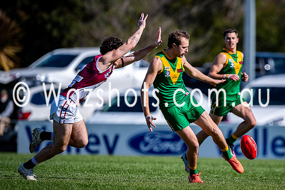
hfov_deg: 2.4
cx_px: 234
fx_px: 6924
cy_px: 115
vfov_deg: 1.6
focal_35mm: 874
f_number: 4
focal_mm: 500
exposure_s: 1/2000
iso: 140
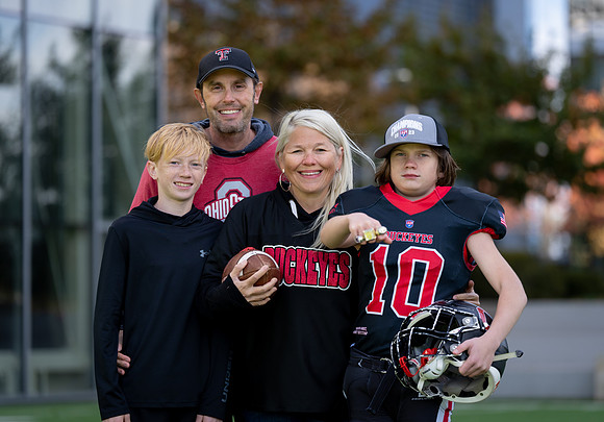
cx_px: 322
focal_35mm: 141
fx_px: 2401
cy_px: 209
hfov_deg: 14.3
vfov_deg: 10.0
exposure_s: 1/500
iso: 100
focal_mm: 133
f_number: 2.8
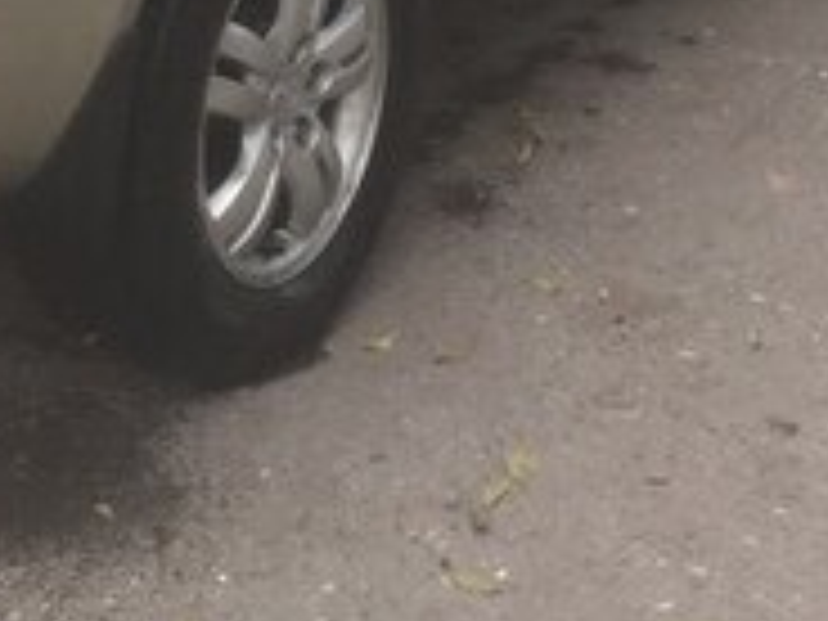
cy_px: -299
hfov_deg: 18.7
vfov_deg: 13.4
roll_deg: +0.4
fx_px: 2488
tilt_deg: -8.3
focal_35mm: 104
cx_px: 126
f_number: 2.2
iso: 32
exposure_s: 1/100
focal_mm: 4.15
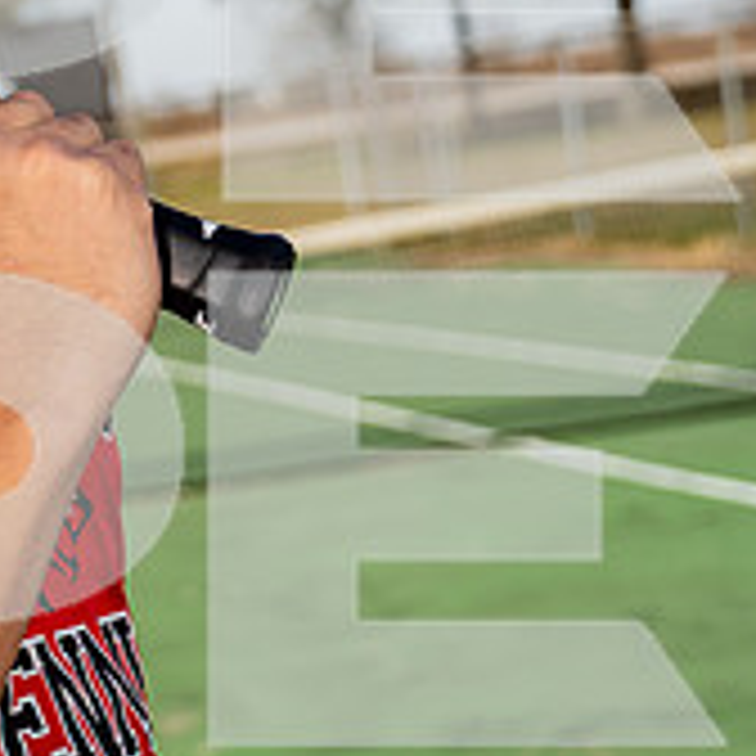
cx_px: -405
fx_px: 3113
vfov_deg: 13.6
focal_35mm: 126
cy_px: -34
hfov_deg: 13.0
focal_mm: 43
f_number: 4
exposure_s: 1/1250
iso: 100
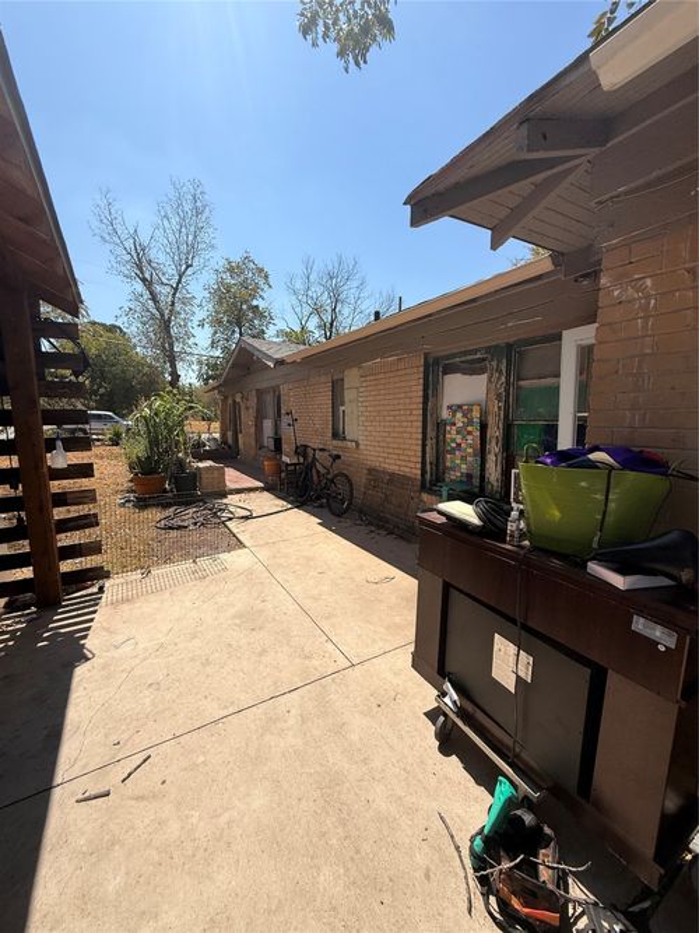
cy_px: 466
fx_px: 377
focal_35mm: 14
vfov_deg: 102.1
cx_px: 350
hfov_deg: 85.7
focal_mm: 2.22
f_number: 2.2
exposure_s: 1/2092
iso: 50
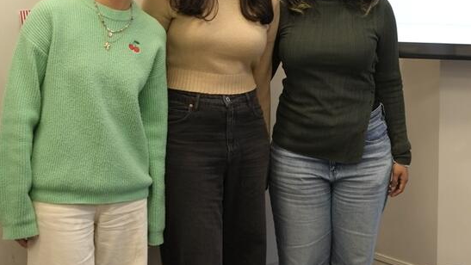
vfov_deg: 16.3
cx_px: 399
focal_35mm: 73
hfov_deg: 28.1
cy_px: 24
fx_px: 912
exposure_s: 1/160
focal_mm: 35
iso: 800
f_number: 4
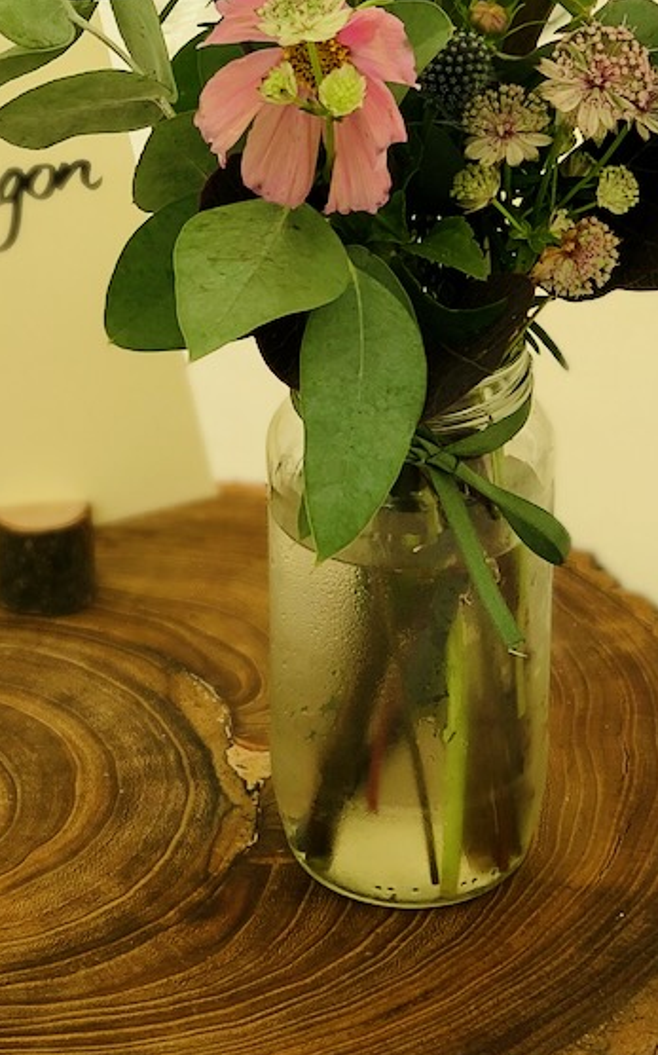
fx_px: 3648
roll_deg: +2.7
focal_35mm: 127
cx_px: 235
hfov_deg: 10.3
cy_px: 233
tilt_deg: -25.4
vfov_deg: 16.3
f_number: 2.4
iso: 25
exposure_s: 1/100
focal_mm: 6
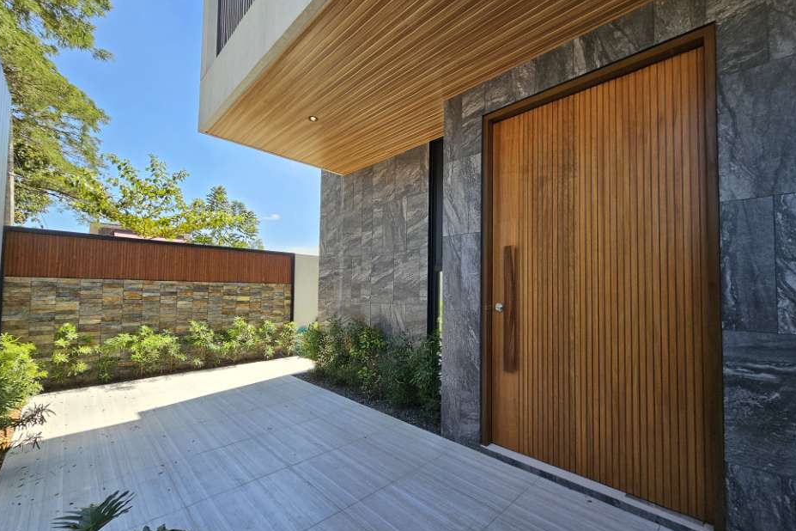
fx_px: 310
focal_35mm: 14
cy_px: 280
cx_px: 392
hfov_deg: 104.2
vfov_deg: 81.1
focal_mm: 2.2
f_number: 2.2
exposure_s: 1/541
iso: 50
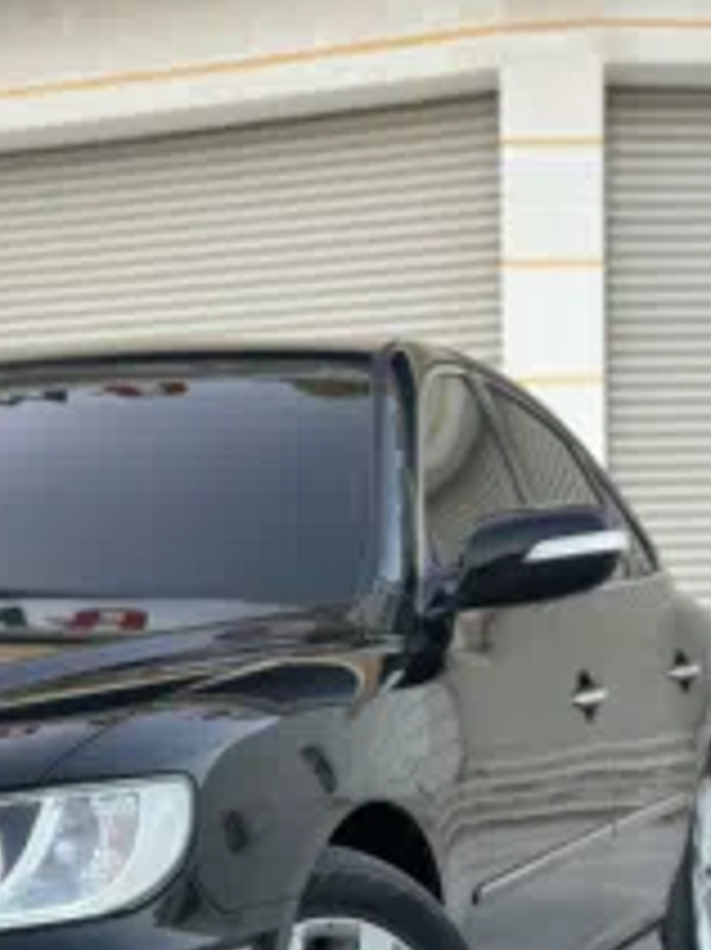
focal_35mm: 91
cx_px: 234
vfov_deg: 21.1
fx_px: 2495
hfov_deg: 16.2
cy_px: 828
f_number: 1.78
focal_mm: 6.86
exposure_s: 1/121
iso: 80
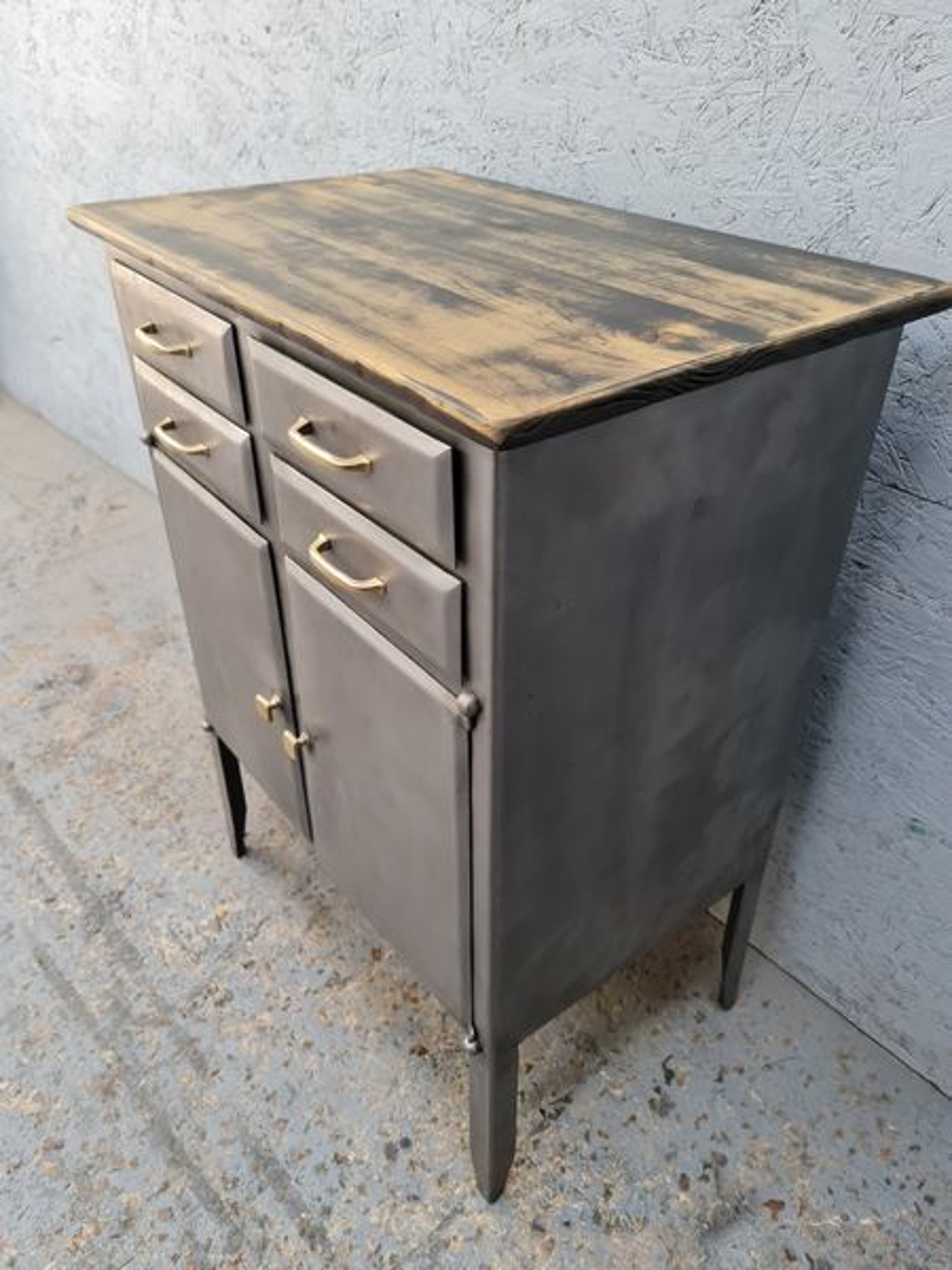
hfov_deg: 54.9
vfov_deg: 69.4
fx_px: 917
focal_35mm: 25
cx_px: 476
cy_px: 635
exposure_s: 1/100
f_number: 1.8
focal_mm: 7
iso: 200
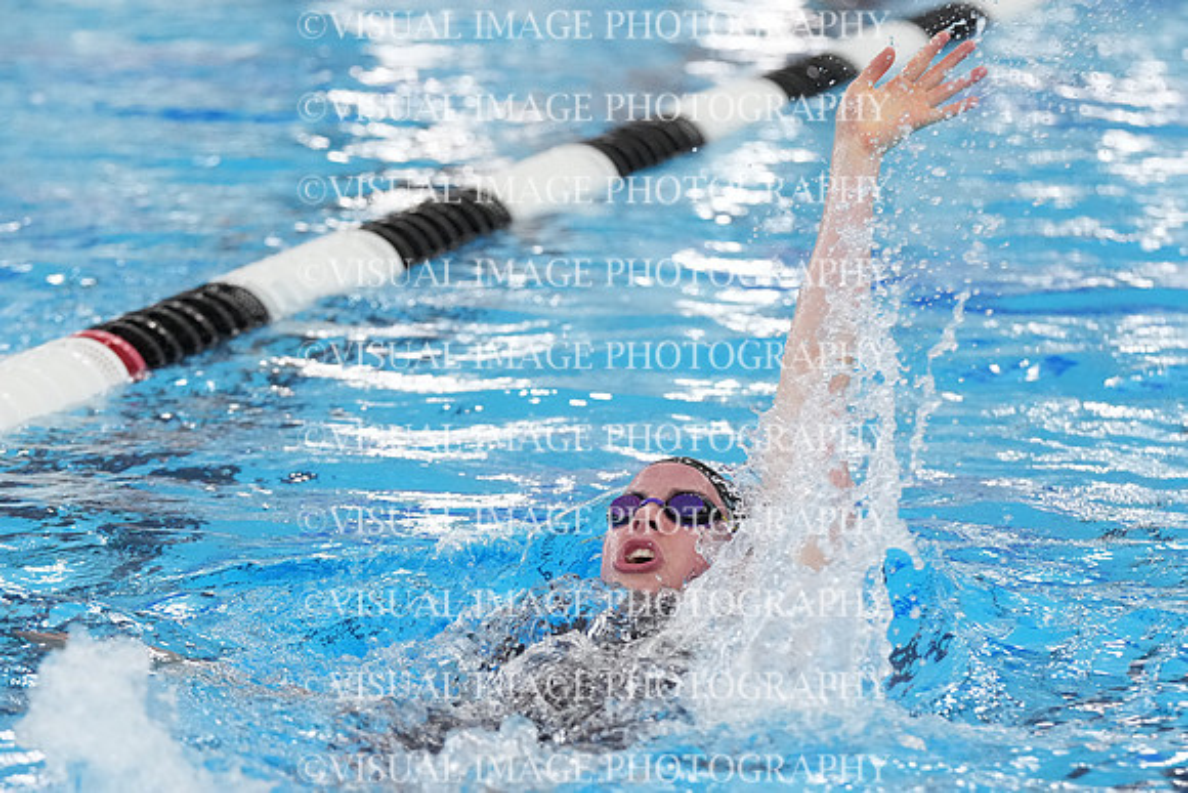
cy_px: 396
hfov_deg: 9.8
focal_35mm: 210
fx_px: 6931
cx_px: 594
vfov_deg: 6.5
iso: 6400
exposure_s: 1/1250
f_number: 4
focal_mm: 140
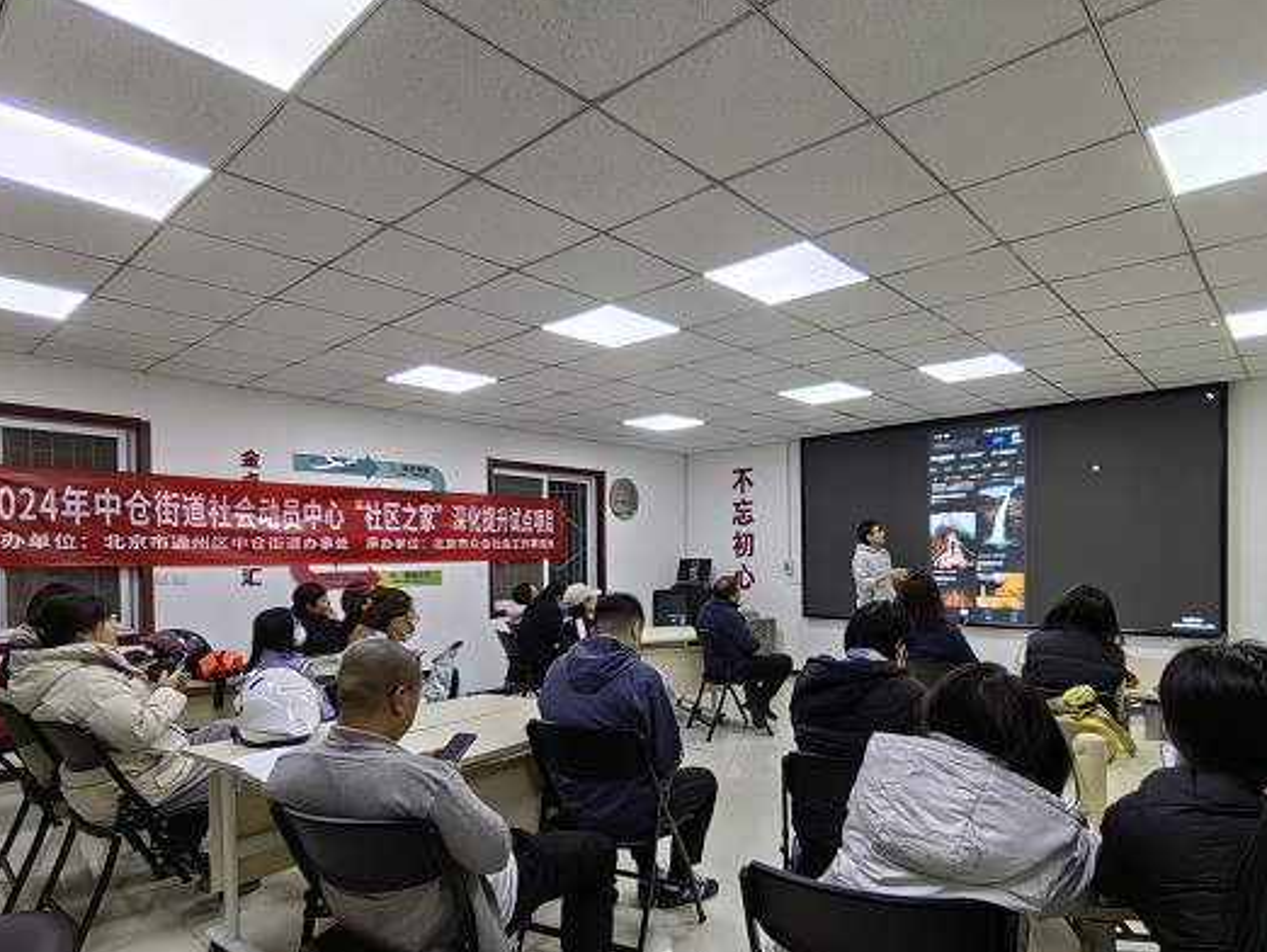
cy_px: 576
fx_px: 732
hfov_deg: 81.5
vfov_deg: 65.3
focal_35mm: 20
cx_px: 691
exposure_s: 1/50
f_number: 2.2
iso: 100
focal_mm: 1.68
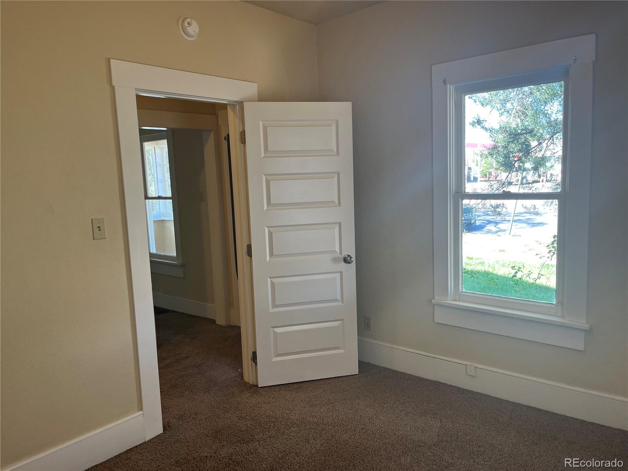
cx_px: 314
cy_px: 236
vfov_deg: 53.1
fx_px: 472
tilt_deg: -7.3
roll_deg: +2.6
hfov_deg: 67.3
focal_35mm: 26
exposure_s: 1/120
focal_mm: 5.1
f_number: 1.6
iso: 100
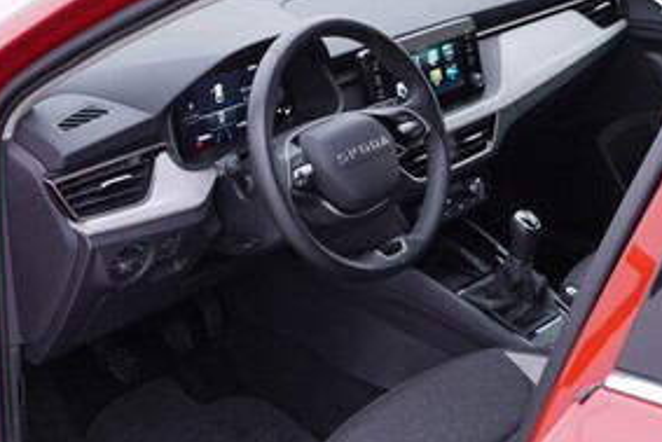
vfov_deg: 19.5
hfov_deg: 28.8
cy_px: 272
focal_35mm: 70
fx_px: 1288
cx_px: 356
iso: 160
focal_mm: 24
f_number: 2.8
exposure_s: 1/40
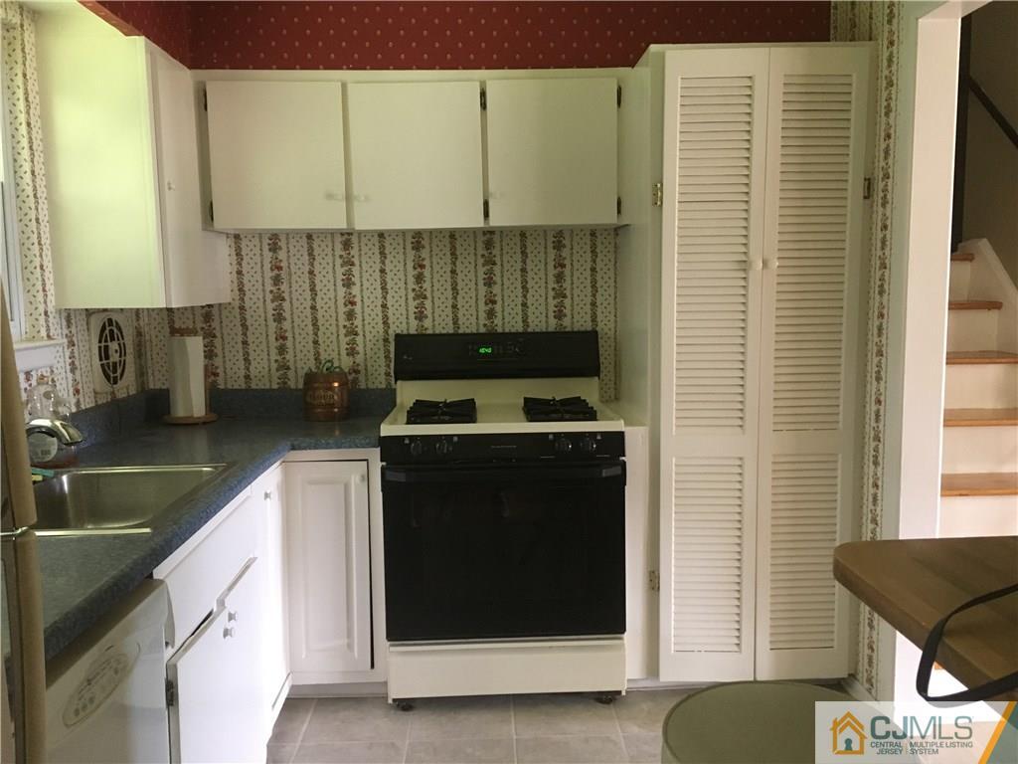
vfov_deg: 48.2
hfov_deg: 61.7
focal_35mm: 29
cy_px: 382
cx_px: 509
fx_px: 853
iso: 200
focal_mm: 4.15
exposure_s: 1/20
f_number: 2.2
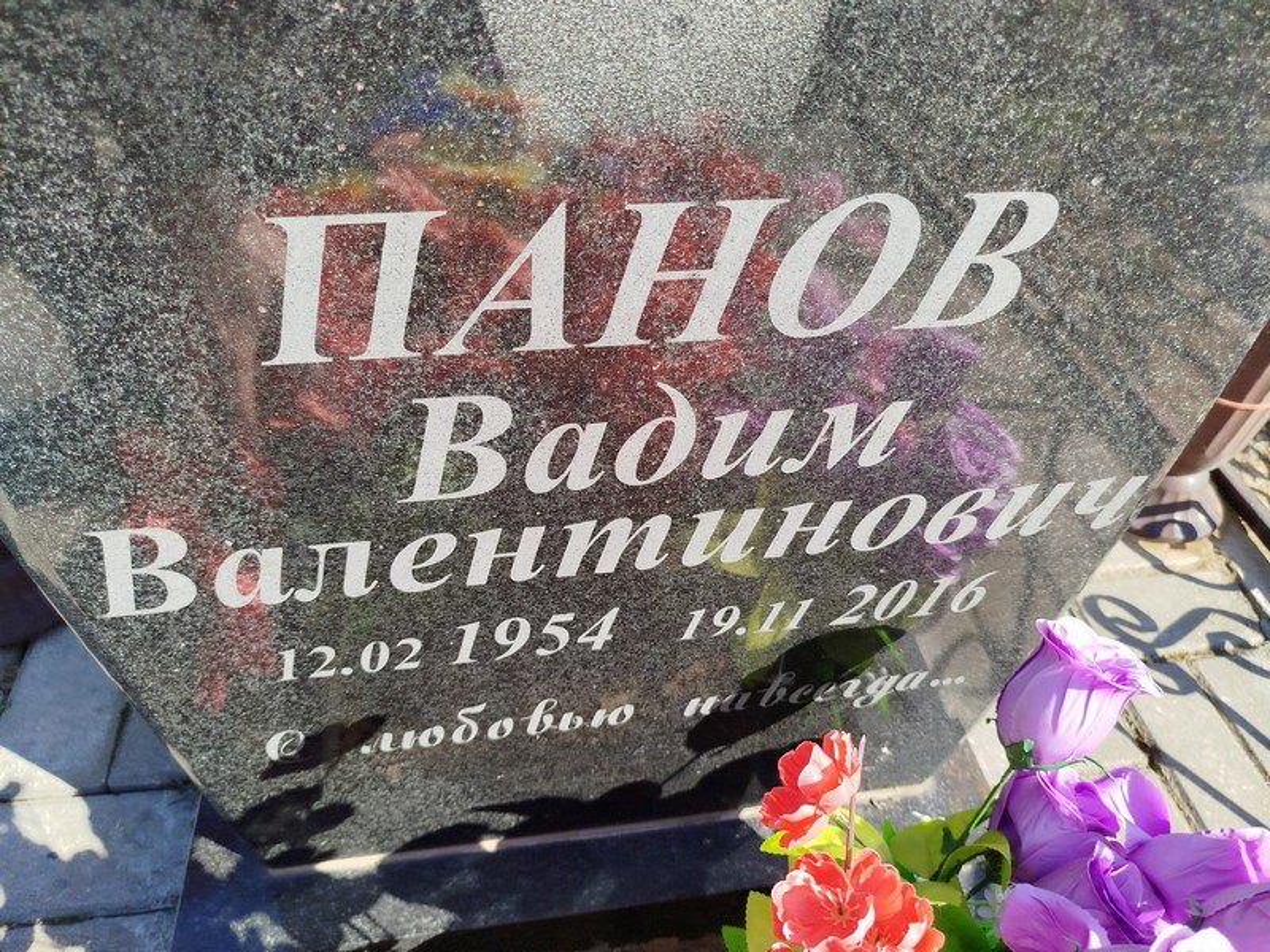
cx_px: 635
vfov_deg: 56.8
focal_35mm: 24
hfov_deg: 71.6
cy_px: 476
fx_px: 881
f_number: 1.7
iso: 50
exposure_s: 1/481
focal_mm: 5.31
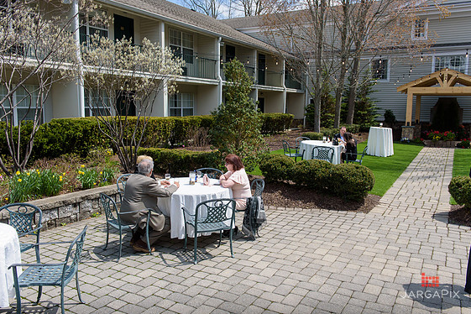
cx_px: 238
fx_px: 392
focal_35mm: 30
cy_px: 154
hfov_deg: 61.9
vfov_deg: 43.6
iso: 200
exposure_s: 1/4000
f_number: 4
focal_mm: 29
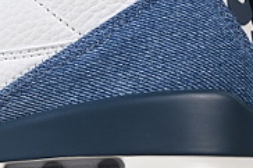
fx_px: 2317
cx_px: -108
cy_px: -13
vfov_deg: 4.2
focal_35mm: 330
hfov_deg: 6.2
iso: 160
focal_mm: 50
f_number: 8
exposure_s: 1/80
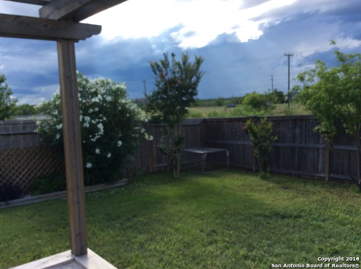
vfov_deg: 44.1
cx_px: 180
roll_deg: +2.0
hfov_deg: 56.9
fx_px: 333
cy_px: 134
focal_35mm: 32
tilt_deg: -2.9
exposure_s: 1/578
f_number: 2.4
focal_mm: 3.3
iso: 32
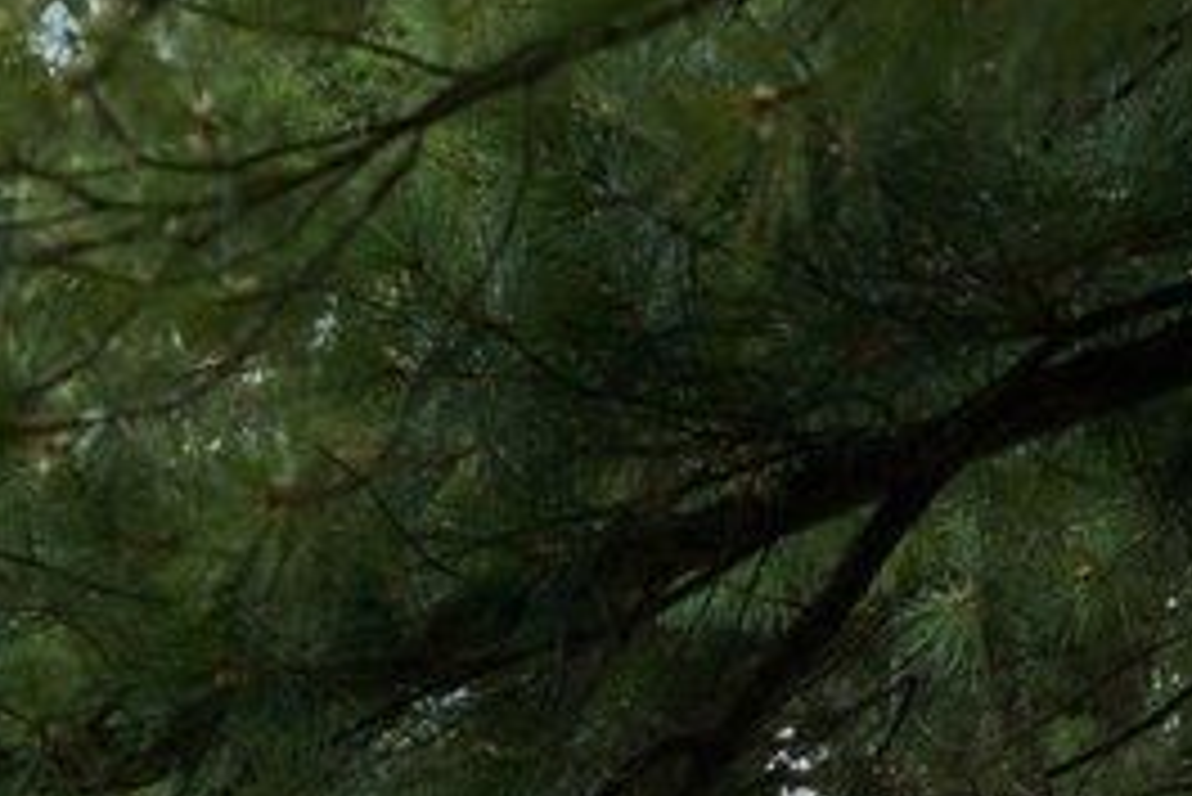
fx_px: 9551
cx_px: -1948
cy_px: 2665
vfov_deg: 4.5
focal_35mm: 288
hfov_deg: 6.7
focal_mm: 37.3
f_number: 5
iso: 320
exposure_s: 1/60
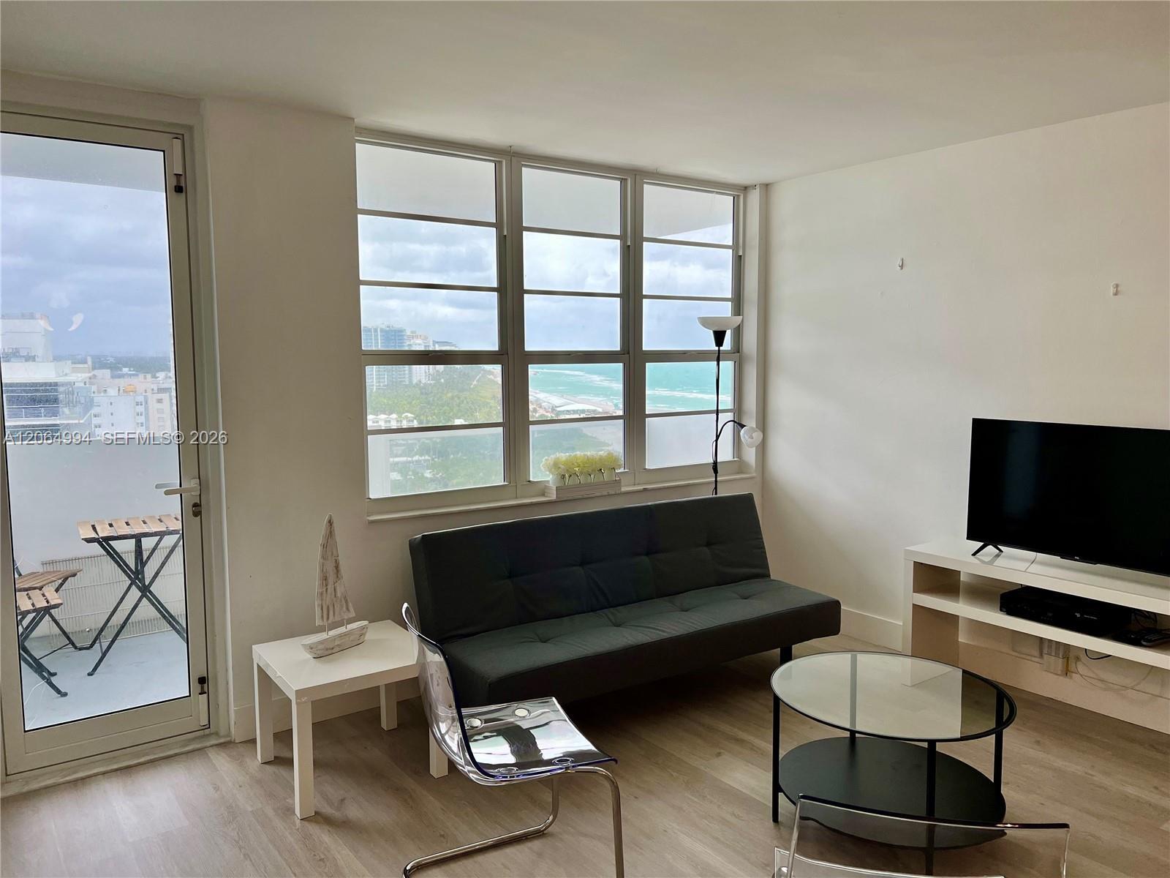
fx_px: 879
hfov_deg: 67.3
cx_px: 585
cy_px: 439
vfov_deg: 53.1
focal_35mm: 26
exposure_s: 1/350
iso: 50
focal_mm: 5.7
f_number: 1.5
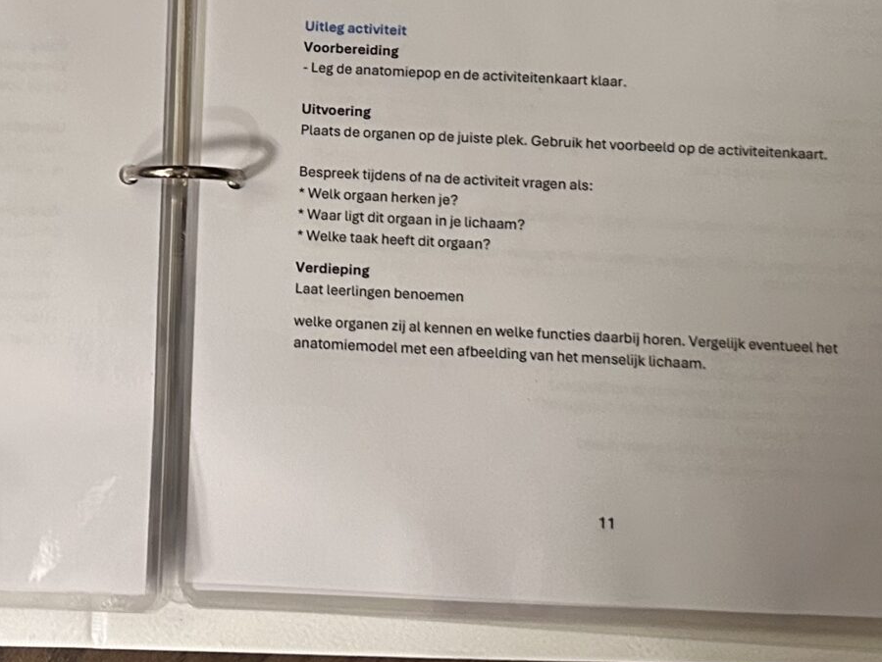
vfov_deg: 19.6
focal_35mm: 74
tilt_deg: -81.6
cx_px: 172
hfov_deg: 25.8
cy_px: 92
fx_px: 1886
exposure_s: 1/50
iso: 250
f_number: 1.5
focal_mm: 5.7
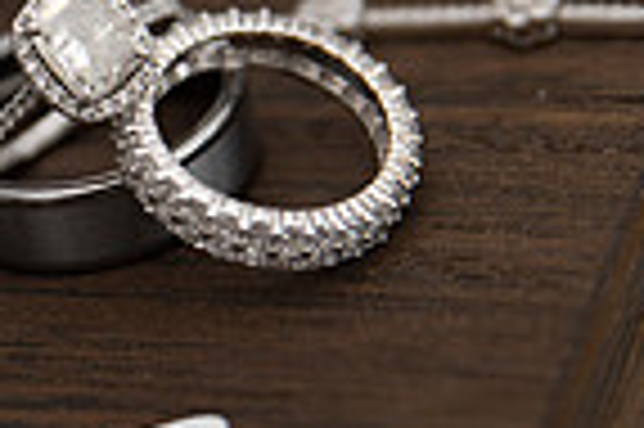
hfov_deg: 8.1
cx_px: -144
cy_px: 275
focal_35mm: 251
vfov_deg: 5.5
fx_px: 4485
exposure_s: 1/640
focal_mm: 62
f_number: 2.8
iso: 400
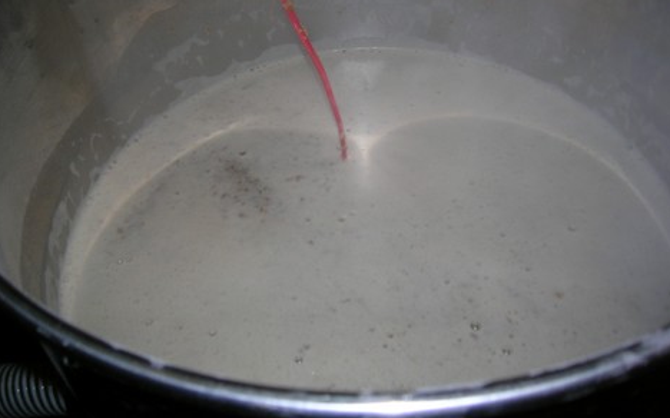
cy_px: 178
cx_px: 335
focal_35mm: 37
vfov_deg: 34.3
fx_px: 675
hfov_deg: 52.8
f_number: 2.9
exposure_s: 1/60.1
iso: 50
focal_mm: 5.7
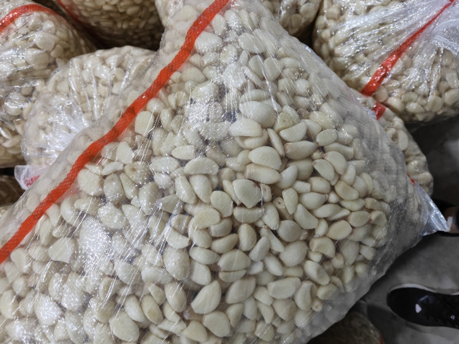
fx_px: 318
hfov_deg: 71.6
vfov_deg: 56.8
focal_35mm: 24
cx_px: 230
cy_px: 172
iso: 320
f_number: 1.8
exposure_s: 1/50
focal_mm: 5.59
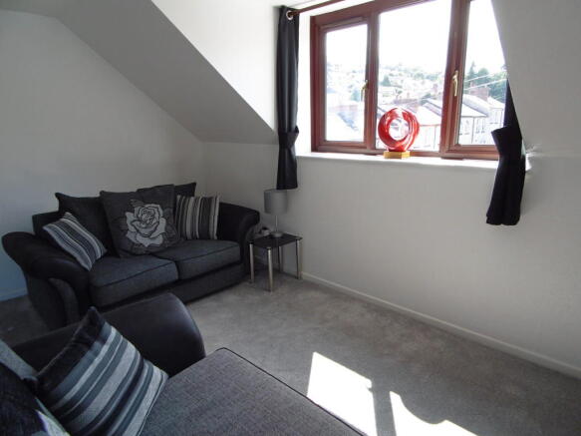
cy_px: 218
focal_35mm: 22
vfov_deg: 61.1
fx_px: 369
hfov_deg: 76.4
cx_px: 290
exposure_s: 1/125
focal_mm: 4
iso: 100
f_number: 3
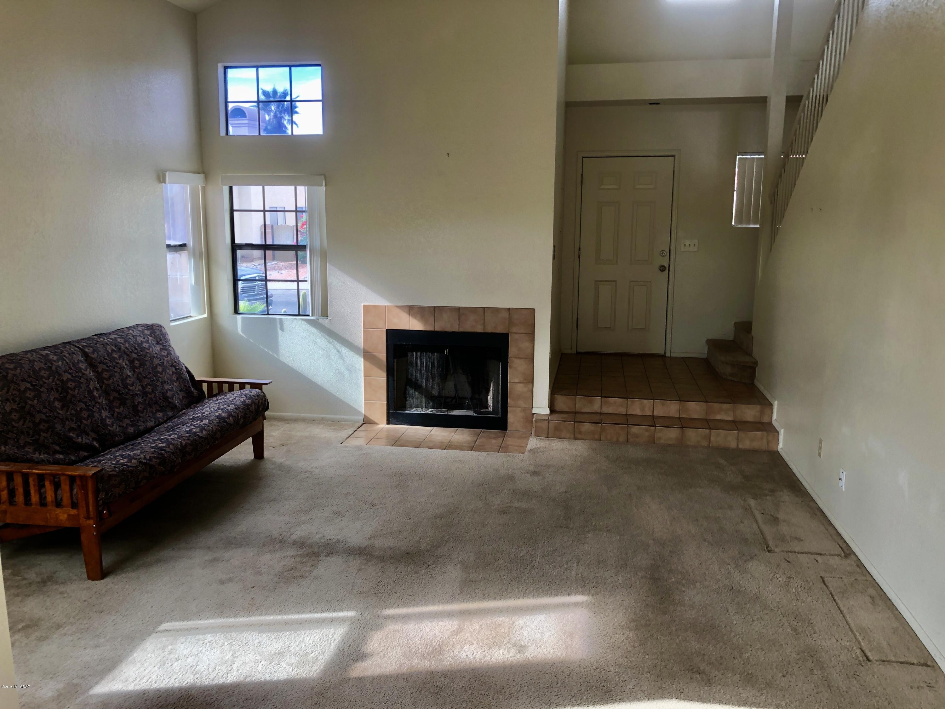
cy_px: 354
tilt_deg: -10.8
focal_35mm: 28
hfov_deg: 63.4
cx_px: 472
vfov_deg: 49.7
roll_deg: -0.5
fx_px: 764
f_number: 1.8
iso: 64
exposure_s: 1/120
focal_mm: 3.99
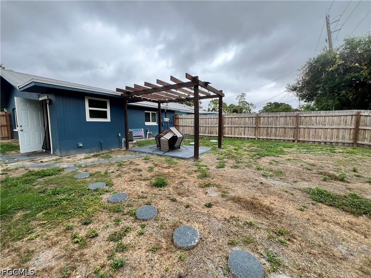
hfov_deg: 106.2
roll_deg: +0.2
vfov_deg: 89.9
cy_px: 139
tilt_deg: -5.6
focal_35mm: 13
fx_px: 139
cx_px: 186
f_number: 1.8
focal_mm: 1.57
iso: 40
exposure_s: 1/99
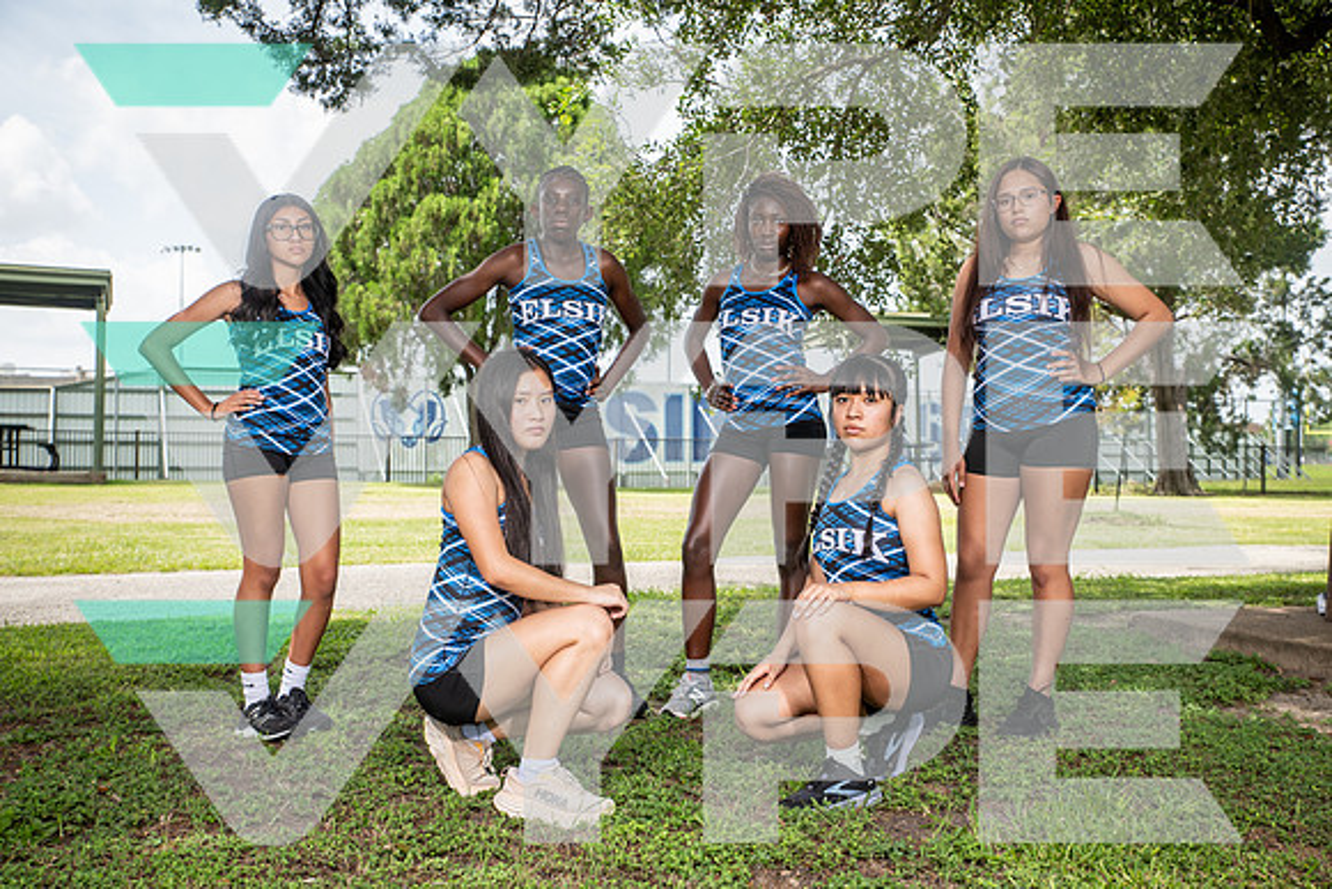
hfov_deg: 46.4
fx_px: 1554
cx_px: 666
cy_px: 444
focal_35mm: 42
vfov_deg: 31.9
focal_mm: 42
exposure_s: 1/400
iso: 250
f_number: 6.3
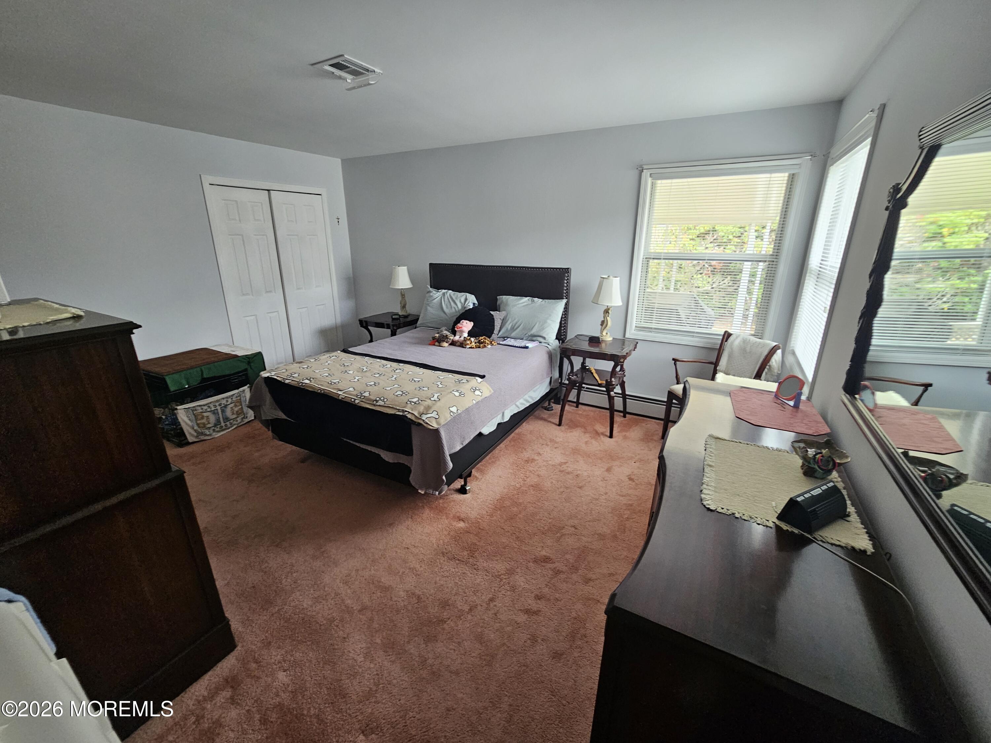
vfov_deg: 89.9
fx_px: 372
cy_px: 372
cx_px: 496
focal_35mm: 13
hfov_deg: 106.2
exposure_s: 1/60
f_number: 2.2
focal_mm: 2.2
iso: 160
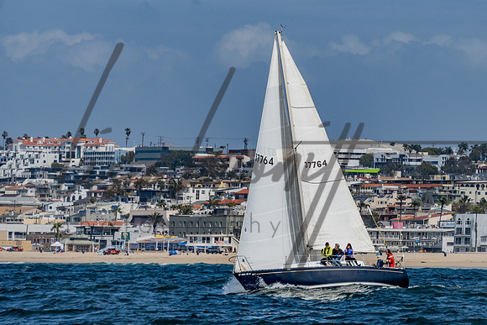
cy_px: 146
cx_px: 316
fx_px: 4725
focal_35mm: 349
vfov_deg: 3.9
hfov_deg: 5.9
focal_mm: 180
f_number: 6.3
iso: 200
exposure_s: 1/3200
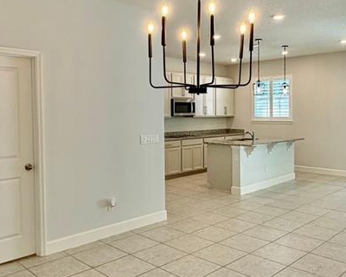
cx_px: 189
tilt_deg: -0.9
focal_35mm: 35
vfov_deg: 42.2
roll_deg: -0.9
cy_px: 123
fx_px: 358
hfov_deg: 51.5
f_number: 2.2
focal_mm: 2.22
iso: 100
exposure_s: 1/120
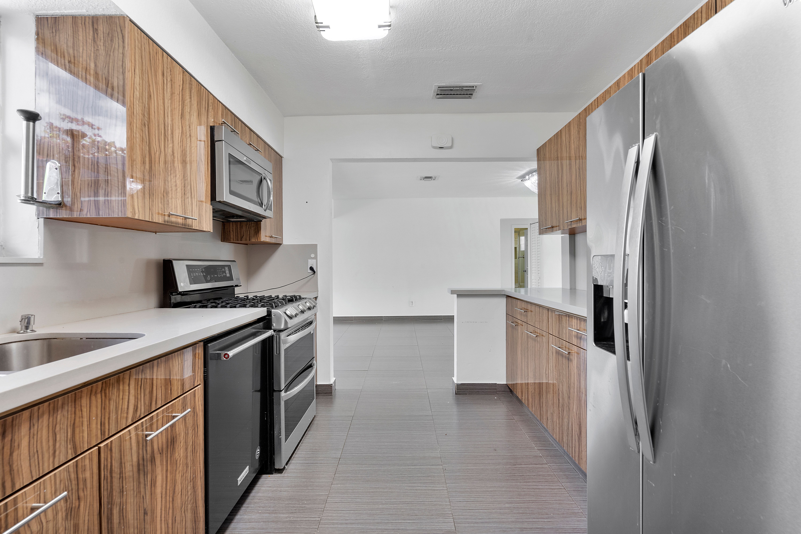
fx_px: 356
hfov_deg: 96.7
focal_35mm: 16
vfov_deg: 73.8
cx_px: 400
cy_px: 267
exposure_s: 1/15
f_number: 10
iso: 800
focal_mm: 16
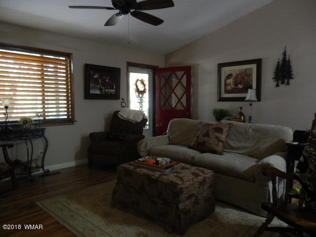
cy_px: 118
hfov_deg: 69.4
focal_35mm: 25
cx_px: 158
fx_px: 228
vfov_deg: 54.9
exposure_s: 1/25
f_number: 3.2
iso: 400
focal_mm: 4.5
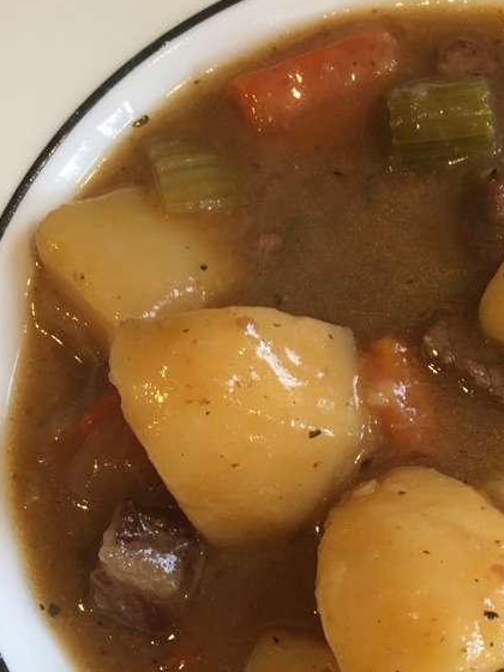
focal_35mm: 53
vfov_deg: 35.5
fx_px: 1029
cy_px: 492
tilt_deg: -77.8
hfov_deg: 26.6
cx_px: 449
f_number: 2.2
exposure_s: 1/30
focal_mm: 4.15
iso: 100
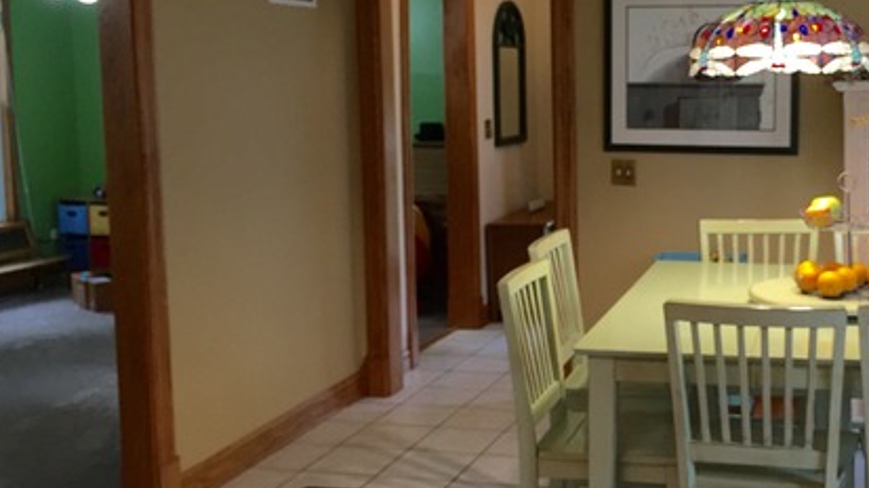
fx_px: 1129
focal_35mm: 49
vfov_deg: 24.4
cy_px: 198
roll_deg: +0.1
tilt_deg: -6.8
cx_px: 629
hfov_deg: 41.1
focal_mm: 4.15
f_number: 2.2
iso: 100
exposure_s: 1/30
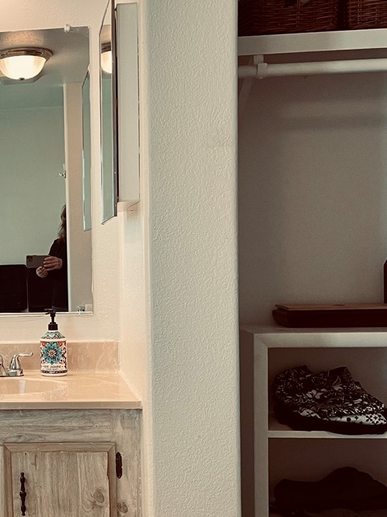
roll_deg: +0.8
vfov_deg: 34.3
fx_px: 835
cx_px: -77
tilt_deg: -3.6
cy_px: 307
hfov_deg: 23.8
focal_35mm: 56
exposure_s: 1/60
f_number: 1.6
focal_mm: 5.1
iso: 100
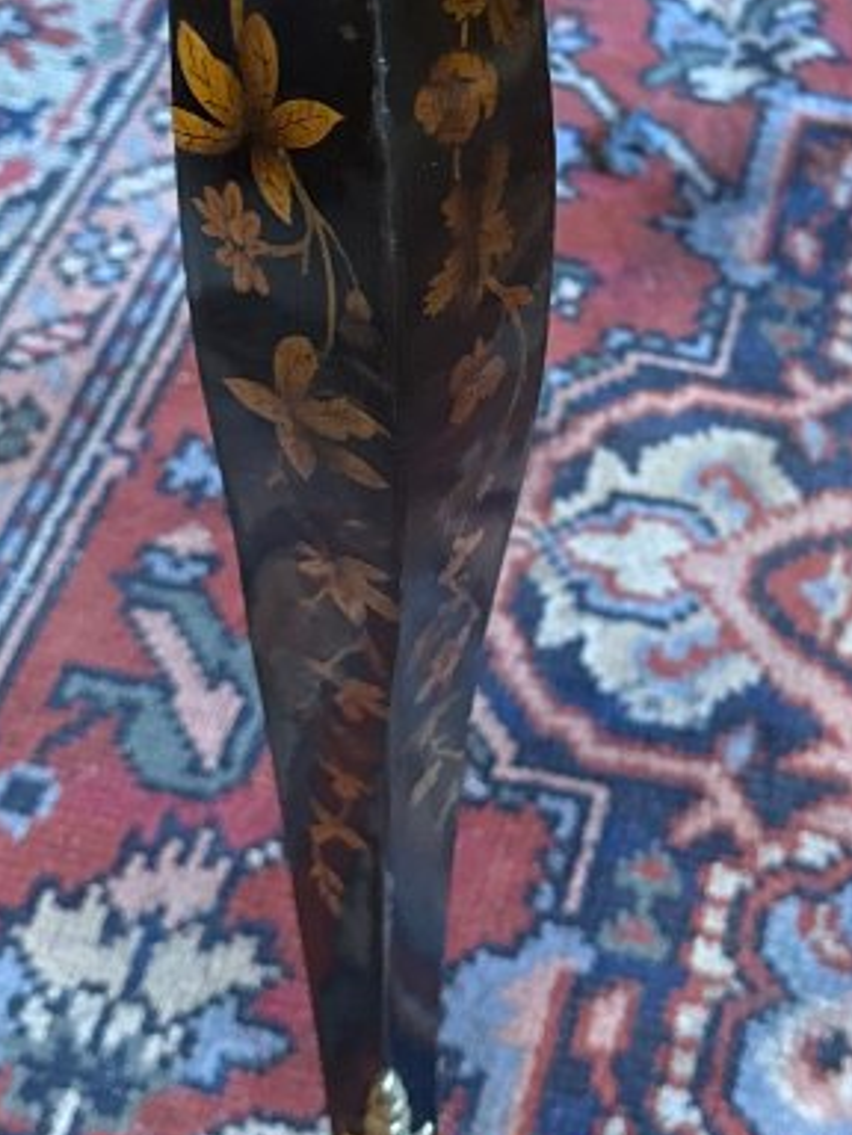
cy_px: 115
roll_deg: -8.1
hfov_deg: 18.9
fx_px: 2461
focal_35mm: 75
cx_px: 917
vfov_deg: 25.2
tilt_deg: -38.4
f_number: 1.78
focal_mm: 6.76
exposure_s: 1/50
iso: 800
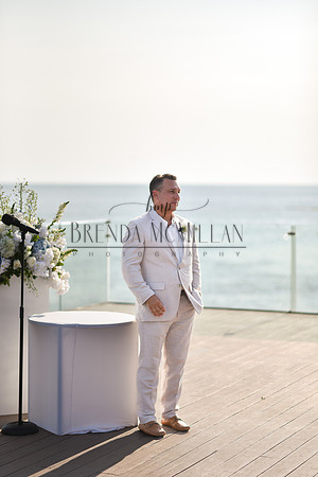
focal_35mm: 85
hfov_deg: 16.1
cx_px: 159
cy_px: 238
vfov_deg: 23.9
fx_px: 1126
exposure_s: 1/4000
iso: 50
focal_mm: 85
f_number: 1.8
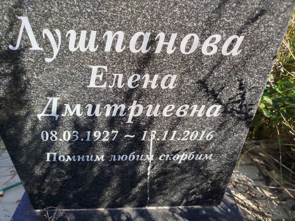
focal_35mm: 24
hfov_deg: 71.6
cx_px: 148
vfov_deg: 56.8
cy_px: 110
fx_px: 205
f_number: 1.7
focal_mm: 5.31
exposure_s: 1/500
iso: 50
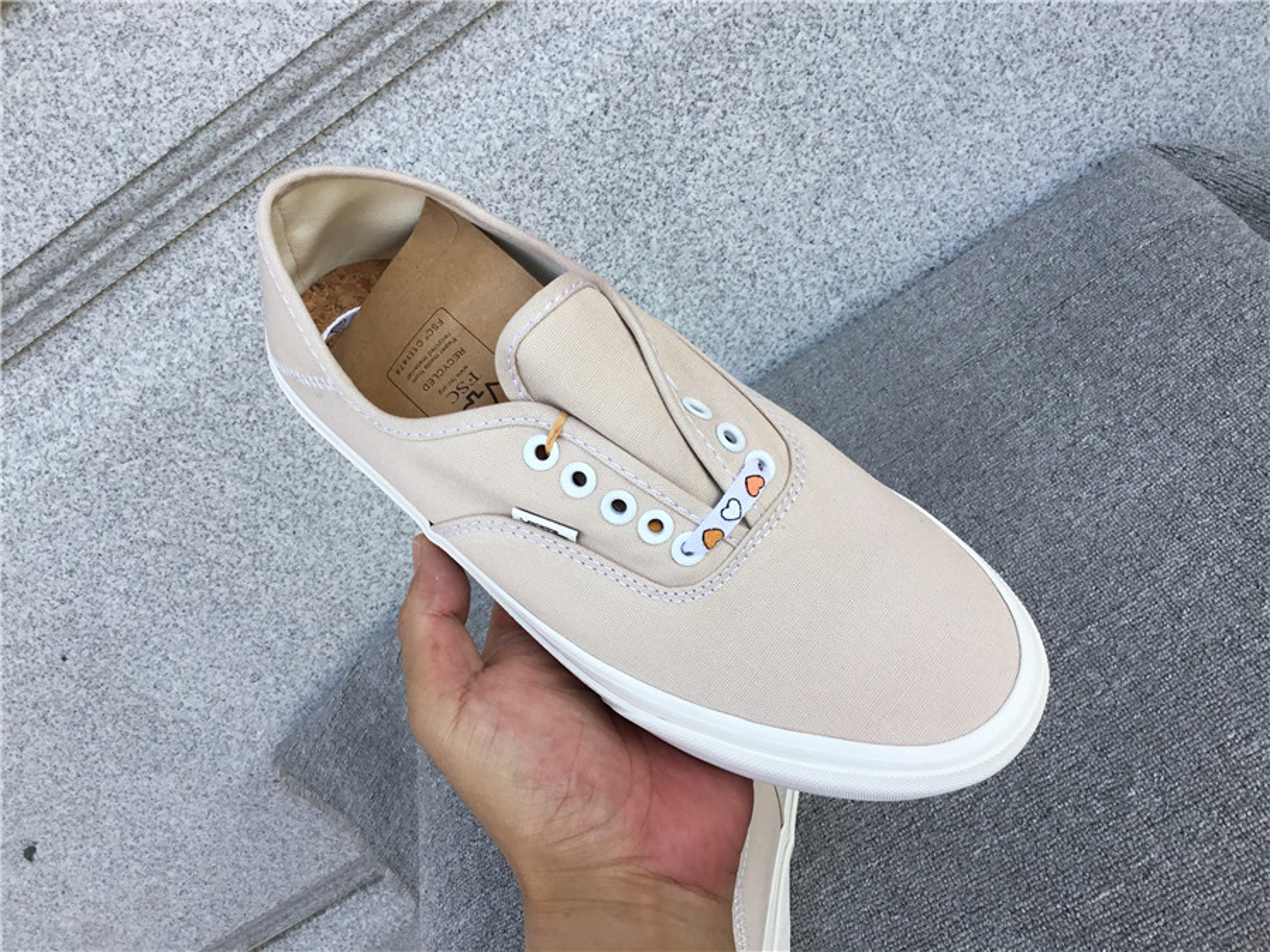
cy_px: 476
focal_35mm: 31
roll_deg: +40.7
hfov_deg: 58.4
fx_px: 1137
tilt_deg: -39.8
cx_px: 635
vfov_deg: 45.4
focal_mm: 3.3
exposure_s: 1/347
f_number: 2.4
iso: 25
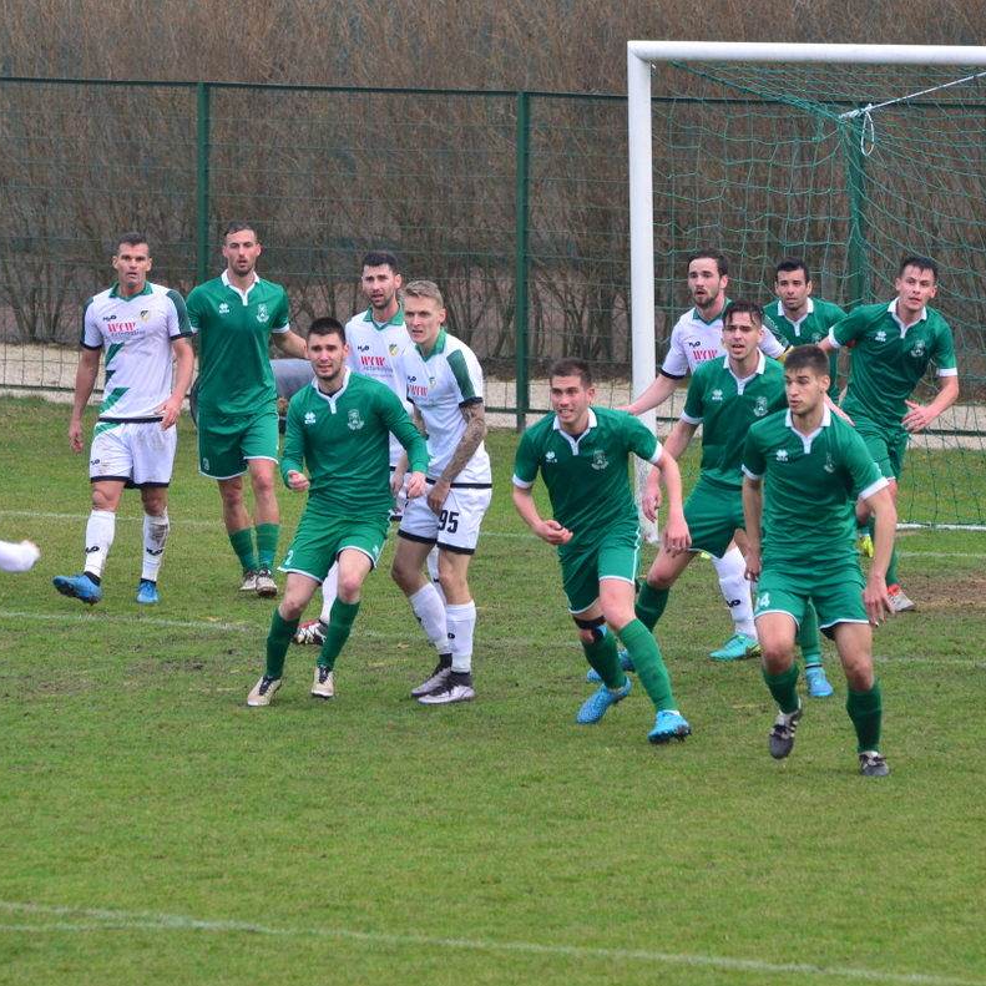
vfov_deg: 4.5
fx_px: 12439
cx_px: 457
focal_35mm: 386
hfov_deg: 4.5
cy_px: 493
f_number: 5.3
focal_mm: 200
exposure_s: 1/1000
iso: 800
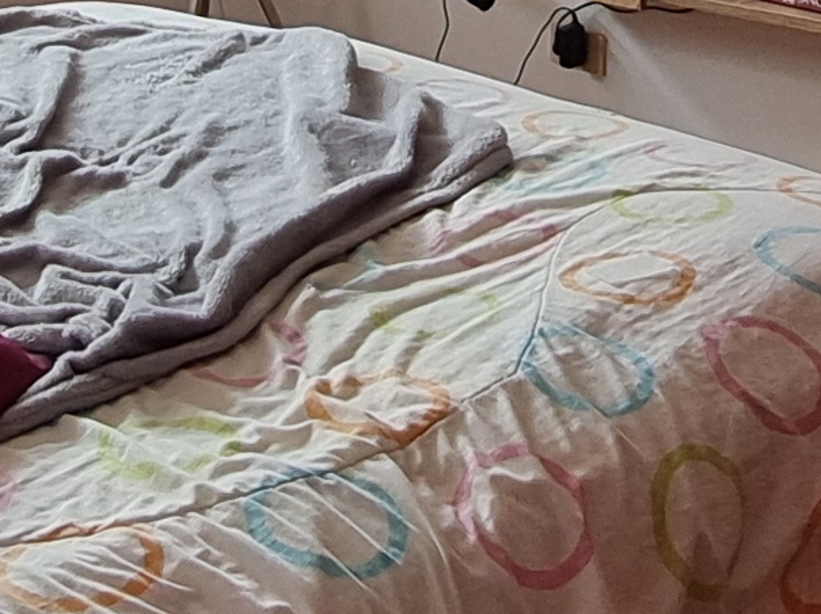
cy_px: -328
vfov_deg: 15.7
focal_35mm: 86
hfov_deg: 22.7
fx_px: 2038
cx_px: 278
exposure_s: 1/60
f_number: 2.2
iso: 50
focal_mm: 1.74
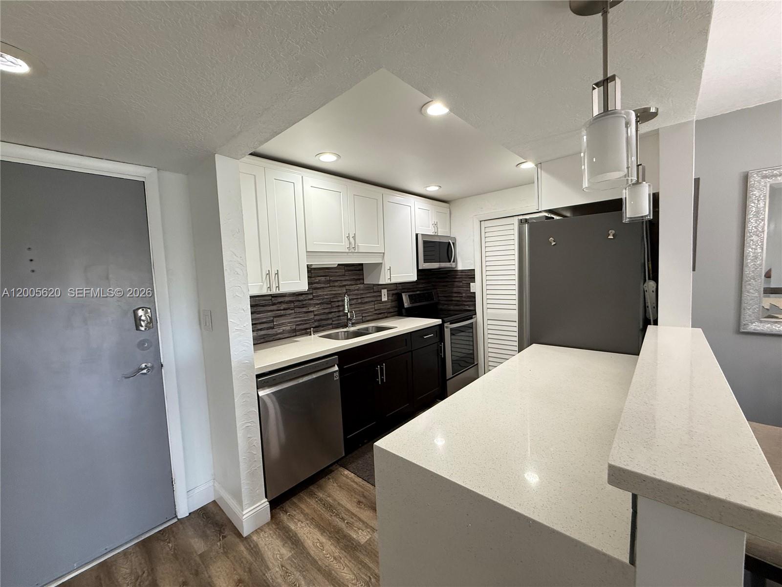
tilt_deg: -3.5
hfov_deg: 102.1
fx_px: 316
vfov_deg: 85.7
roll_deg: +2.5
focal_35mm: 14
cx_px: 391
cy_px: 294
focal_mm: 2.22
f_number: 2.2
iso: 320
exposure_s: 1/120
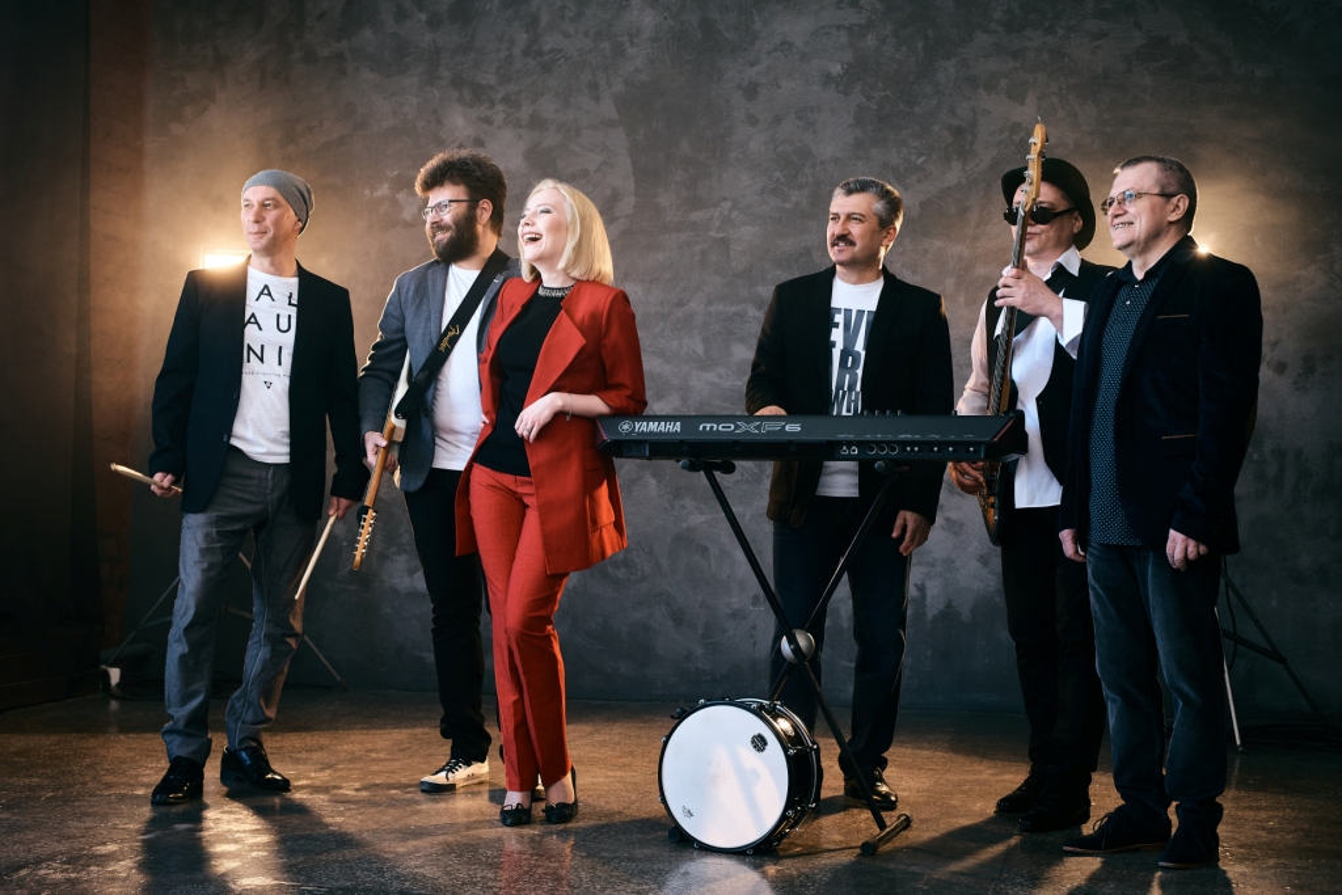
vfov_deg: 27.0
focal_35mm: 50
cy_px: 448
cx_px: 671
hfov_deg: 39.6
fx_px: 1864
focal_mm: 50
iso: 400
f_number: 5.6
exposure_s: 1/160
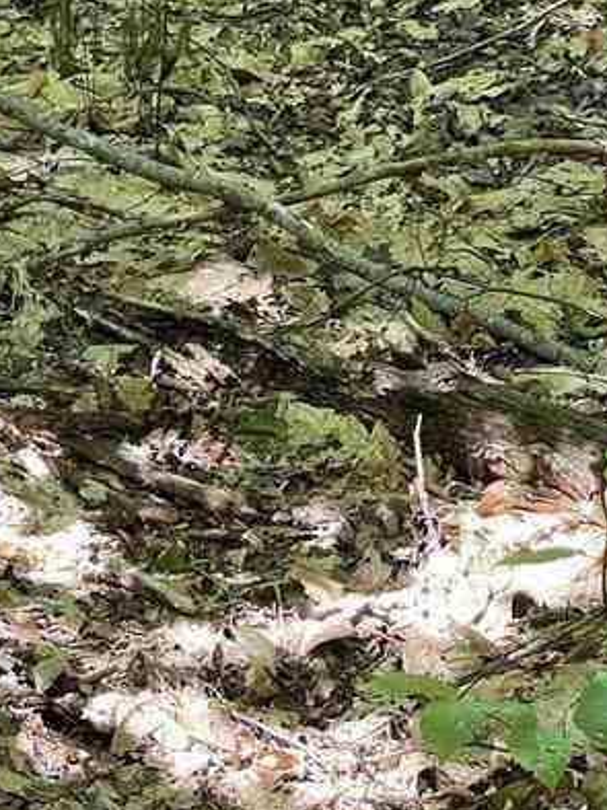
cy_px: 195
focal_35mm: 156
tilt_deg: -16.6
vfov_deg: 12.6
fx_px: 3651
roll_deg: -1.2
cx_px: 158
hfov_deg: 9.5
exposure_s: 1/119
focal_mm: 7.5
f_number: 2.2
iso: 250
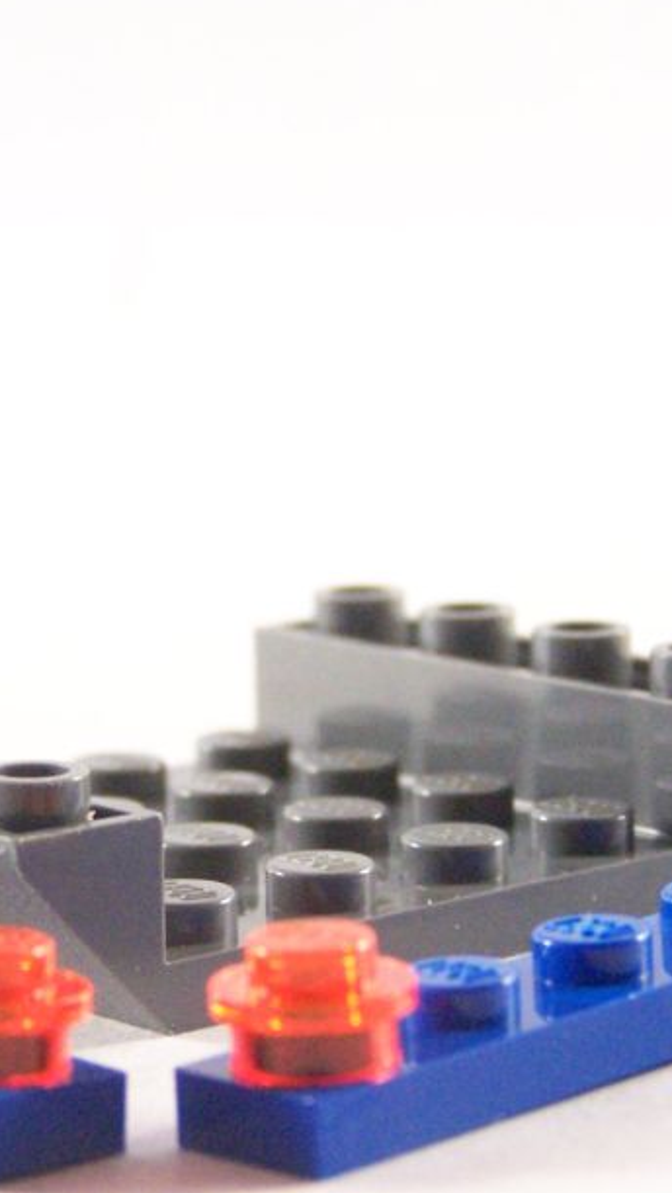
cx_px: 203
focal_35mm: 137
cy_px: 695
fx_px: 4337
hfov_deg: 8.9
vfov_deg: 15.7
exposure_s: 1/60
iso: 400
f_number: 3.2
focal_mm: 12.4
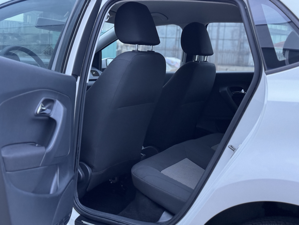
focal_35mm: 48
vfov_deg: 30.3
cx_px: 150
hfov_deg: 39.7
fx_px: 415
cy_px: 112
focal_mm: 6.86
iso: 500
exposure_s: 1/31
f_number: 1.78
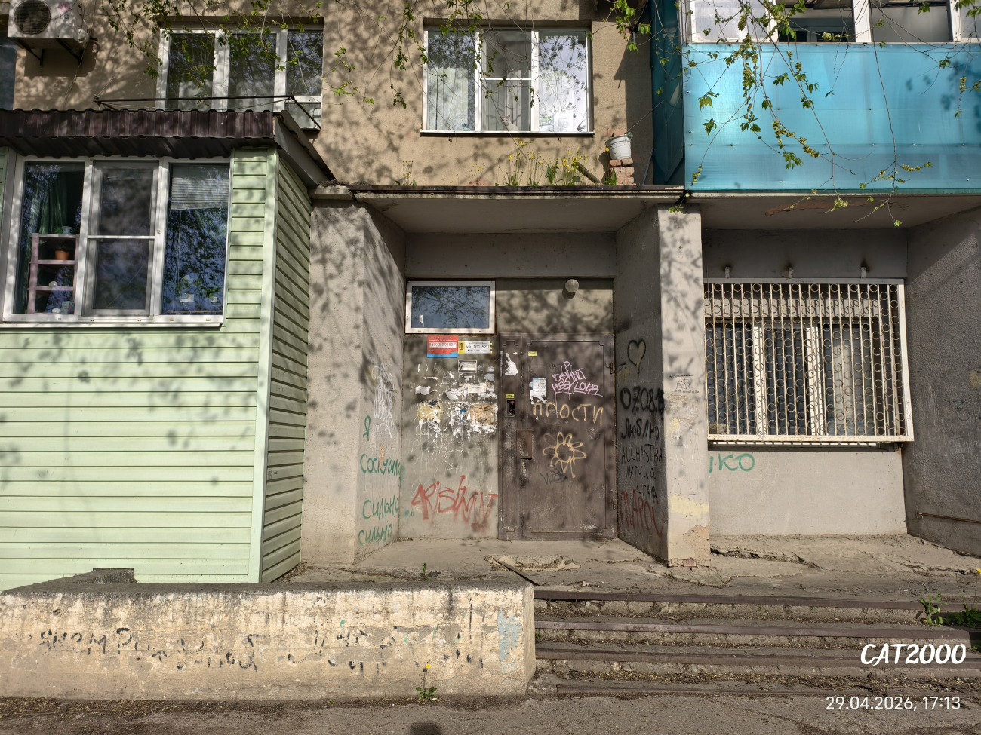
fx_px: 652
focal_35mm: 23
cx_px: 490
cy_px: 368
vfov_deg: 58.9
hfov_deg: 73.9
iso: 72
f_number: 1.57
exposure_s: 1/2770
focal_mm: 6.54
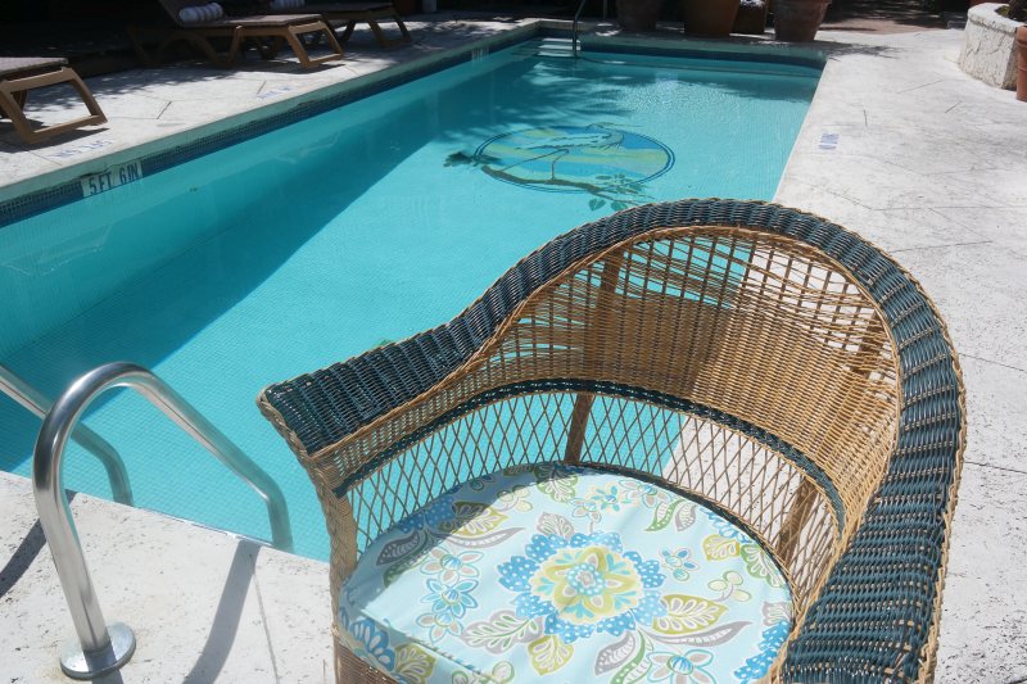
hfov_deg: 61.9
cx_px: 514
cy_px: 342
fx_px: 856
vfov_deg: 43.6
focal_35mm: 30
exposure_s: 1/180
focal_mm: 20
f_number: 11
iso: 100
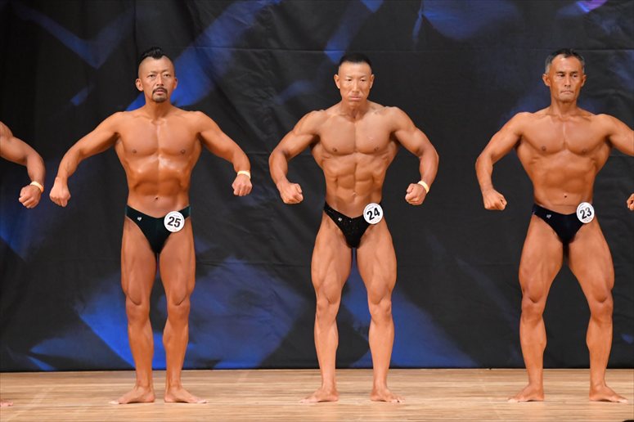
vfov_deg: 5.1
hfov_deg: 7.6
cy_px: 211
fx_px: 4753
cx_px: 317
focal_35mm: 270
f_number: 5.6
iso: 6400
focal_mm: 180
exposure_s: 1/400
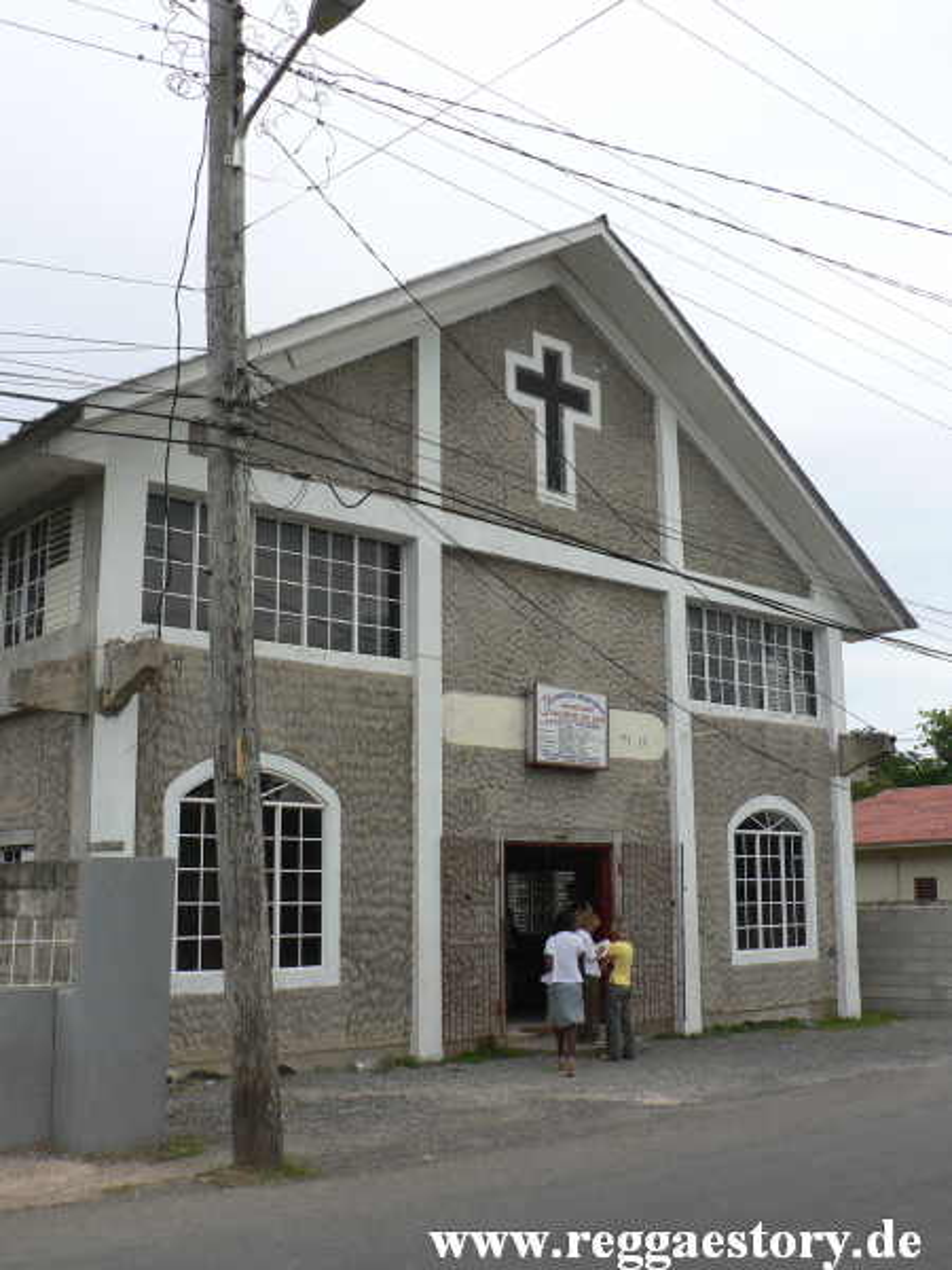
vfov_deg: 52.6
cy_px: 635
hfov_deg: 40.7
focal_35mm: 35
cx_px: 476
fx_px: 1283
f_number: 4.5
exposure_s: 1/320
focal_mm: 6
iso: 64
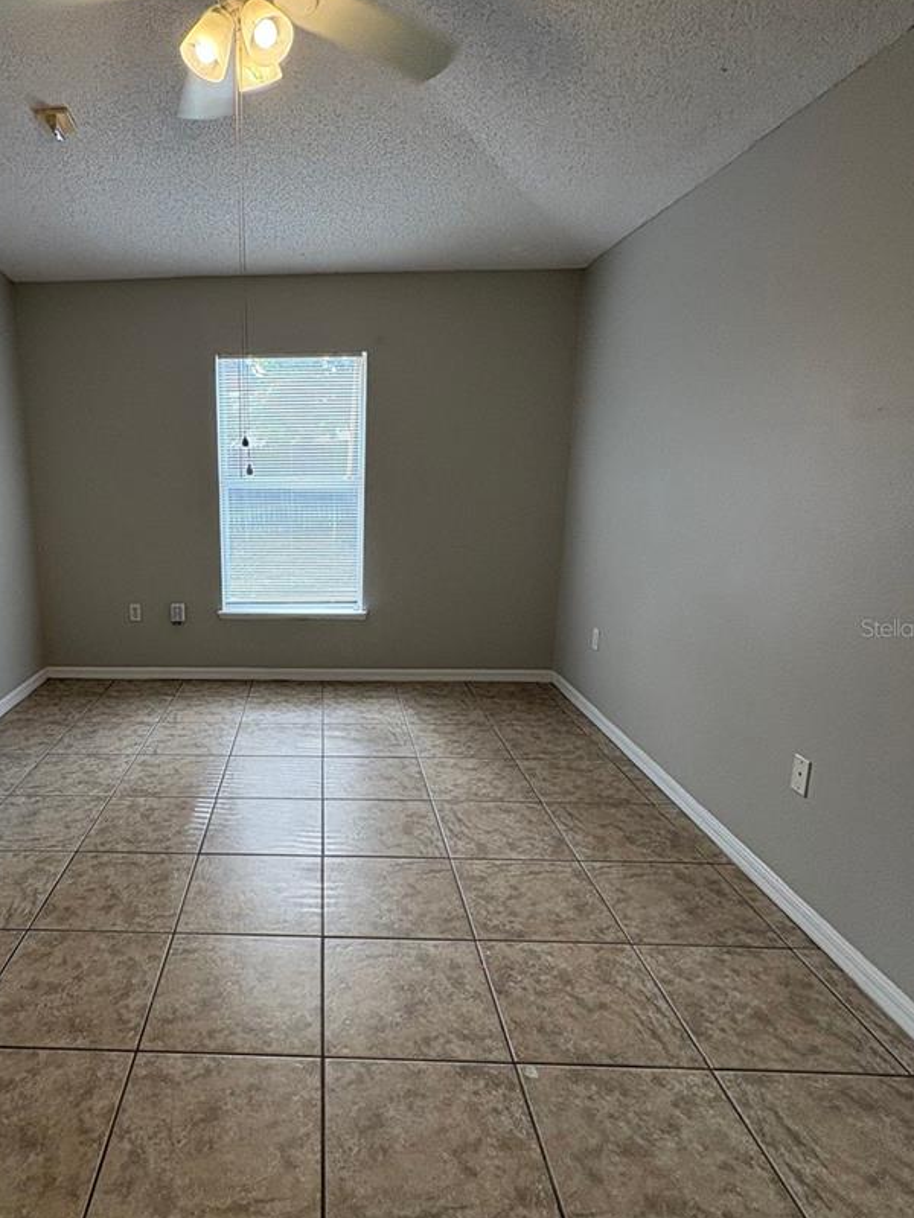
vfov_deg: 79.0
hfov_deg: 61.4
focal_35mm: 21
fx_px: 739
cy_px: 627
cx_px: 283
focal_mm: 2.22
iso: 100
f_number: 2.2
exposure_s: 1/120
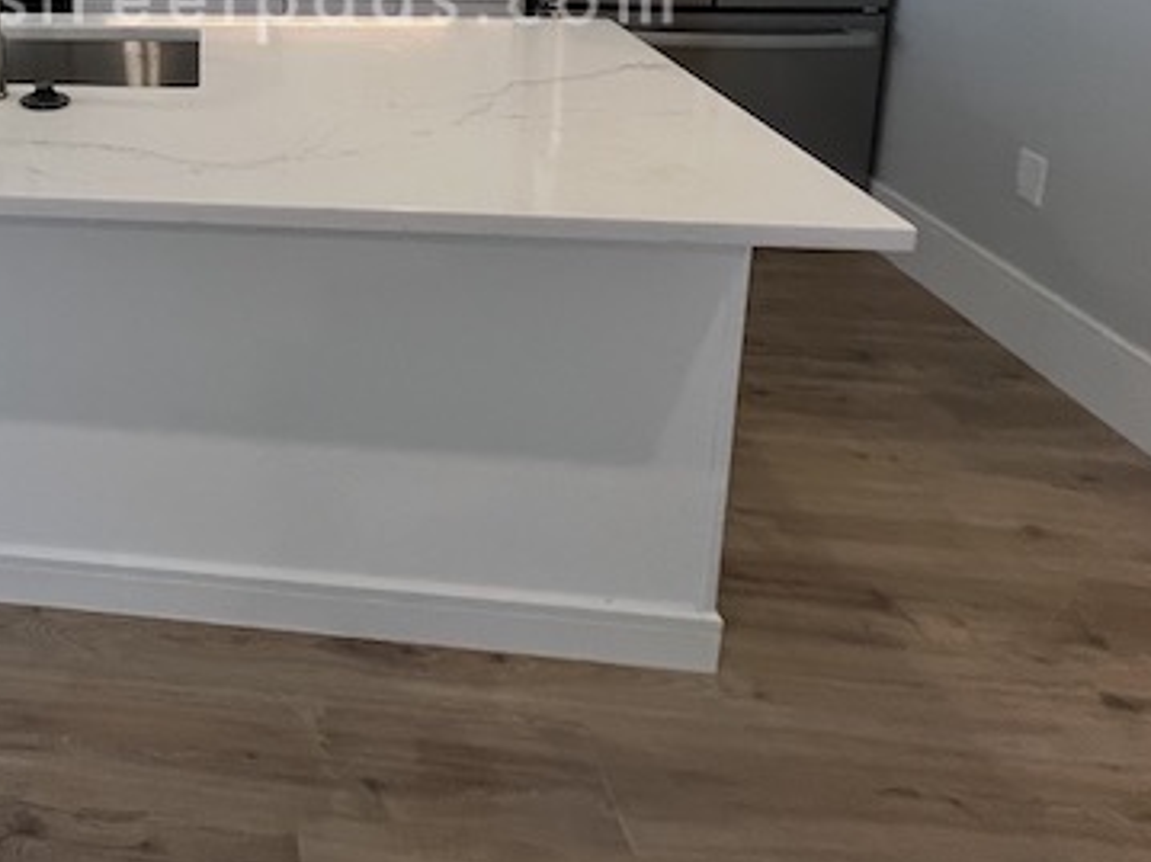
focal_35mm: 29
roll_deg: +1.7
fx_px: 964
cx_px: 51
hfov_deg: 51.8
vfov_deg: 40.3
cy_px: -54
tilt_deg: -8.5
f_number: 1.8
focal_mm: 1.57
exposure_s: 1/120
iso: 125
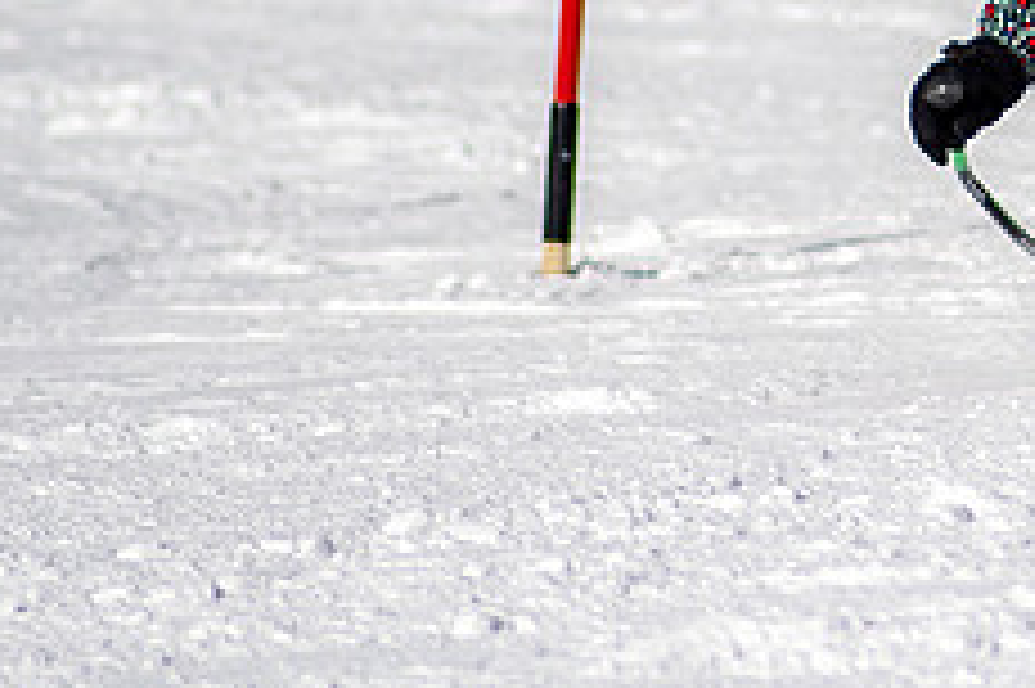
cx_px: 1352
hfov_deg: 1.4
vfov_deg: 0.9
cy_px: -6
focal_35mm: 1448
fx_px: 41599
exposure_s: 1/6400
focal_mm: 300
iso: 100
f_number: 2.8
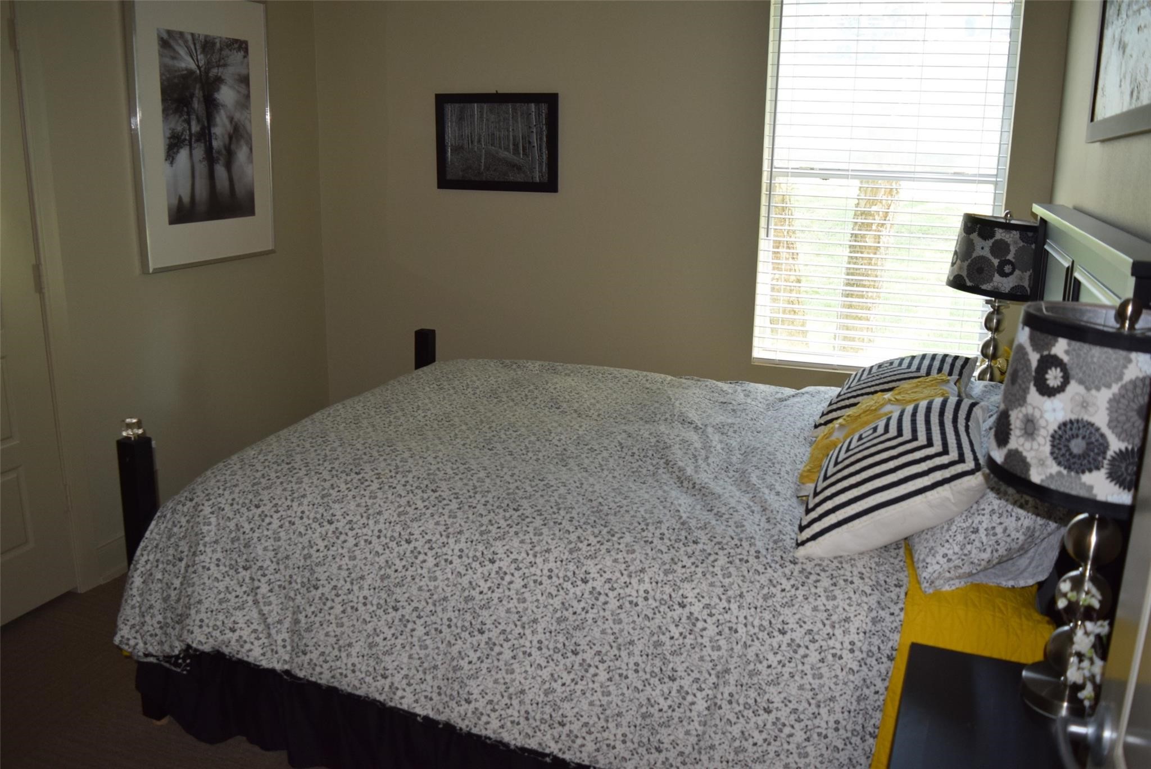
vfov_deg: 43.7
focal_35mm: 30
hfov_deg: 61.9
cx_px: 576
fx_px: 960
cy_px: 384
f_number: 4.5
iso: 800
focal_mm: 20
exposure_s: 1/80
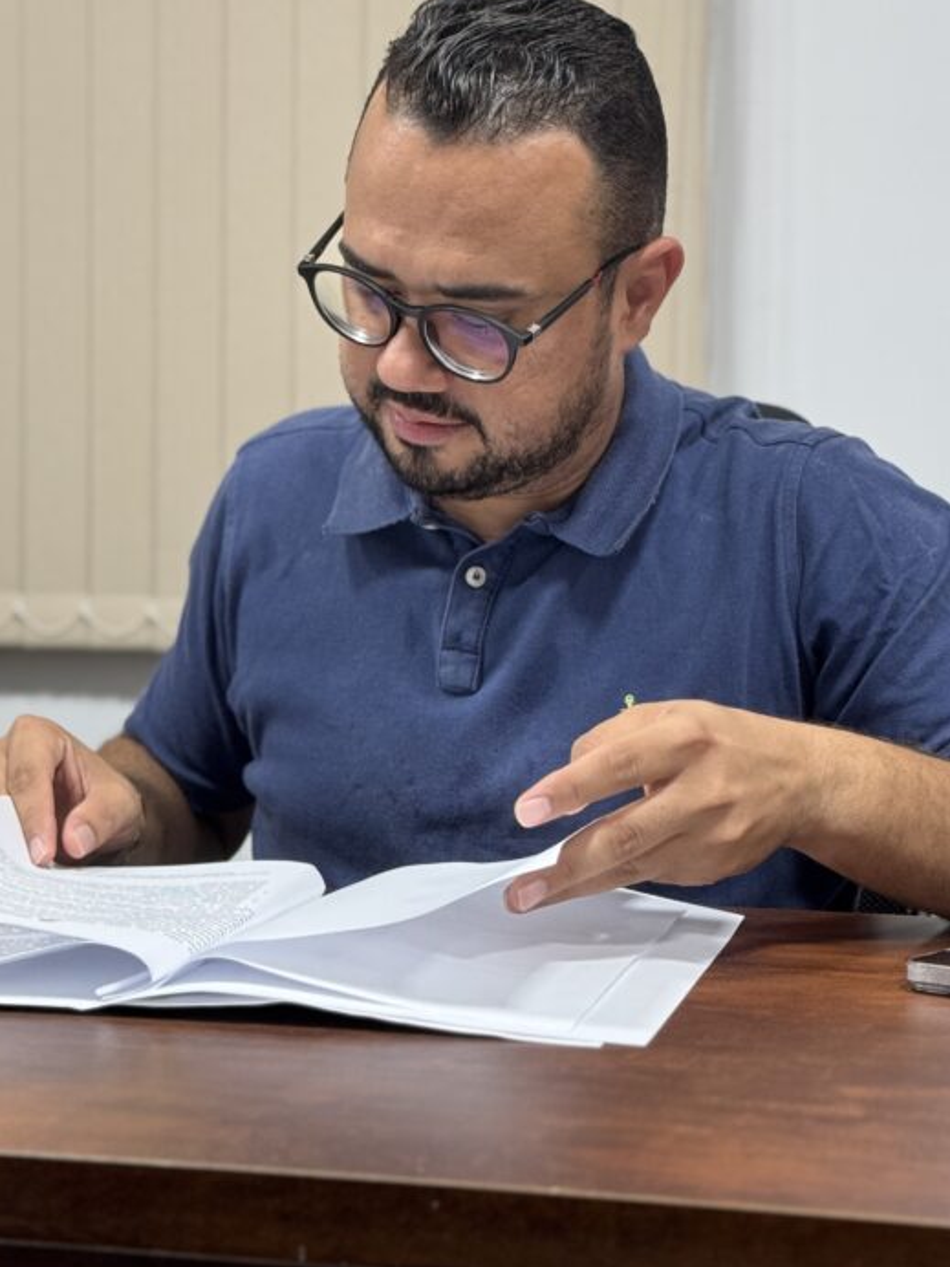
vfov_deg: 27.4
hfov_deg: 20.7
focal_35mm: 71
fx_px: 2598
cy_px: 628
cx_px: 483
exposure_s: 1/60
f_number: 1.78
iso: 160
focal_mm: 6.76
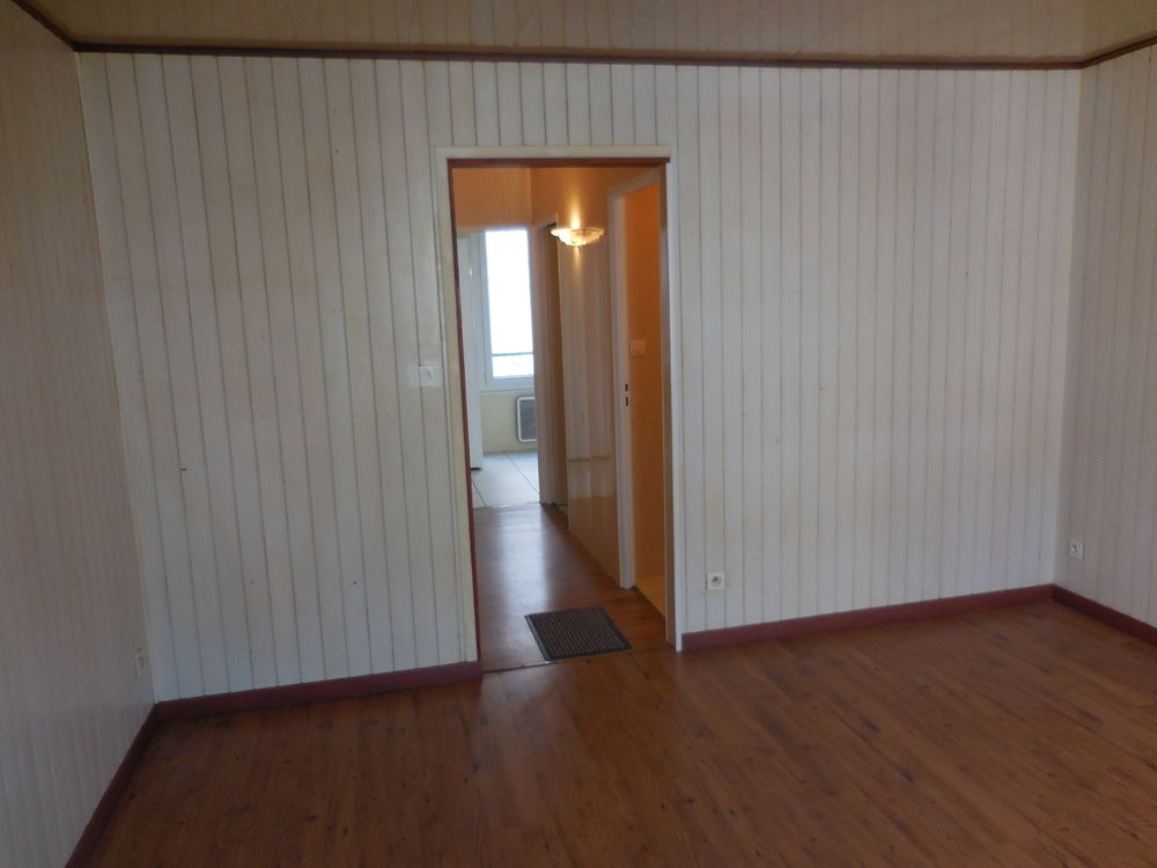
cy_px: 434
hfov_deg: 69.4
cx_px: 578
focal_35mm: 25
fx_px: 836
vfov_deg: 54.9
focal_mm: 4.5
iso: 125
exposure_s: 1/30
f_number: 3.3
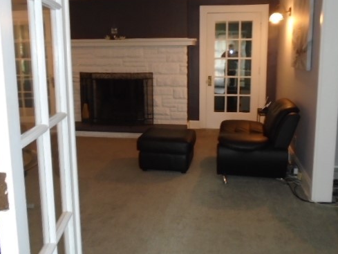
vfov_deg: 41.7
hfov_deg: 53.9
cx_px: 180
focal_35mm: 34
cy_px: 105
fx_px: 332
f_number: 3.2
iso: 320
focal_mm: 4.6
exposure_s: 1/30
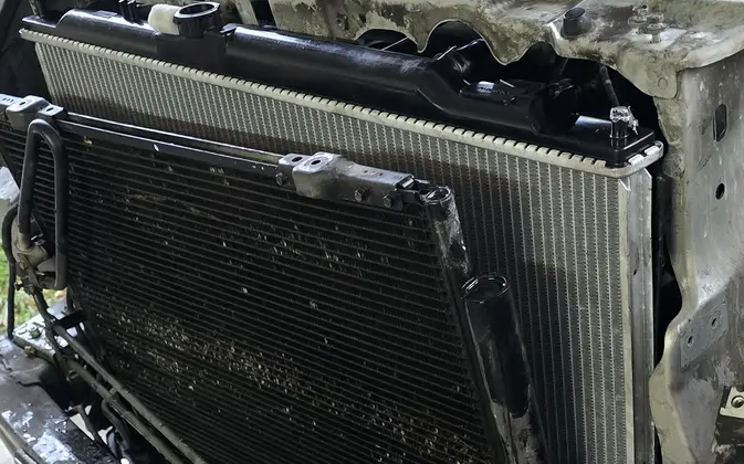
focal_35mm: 58
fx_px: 1176
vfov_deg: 21.2
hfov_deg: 35.1
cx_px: 409
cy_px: 518
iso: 800
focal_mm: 6.3
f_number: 1.7
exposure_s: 1/120
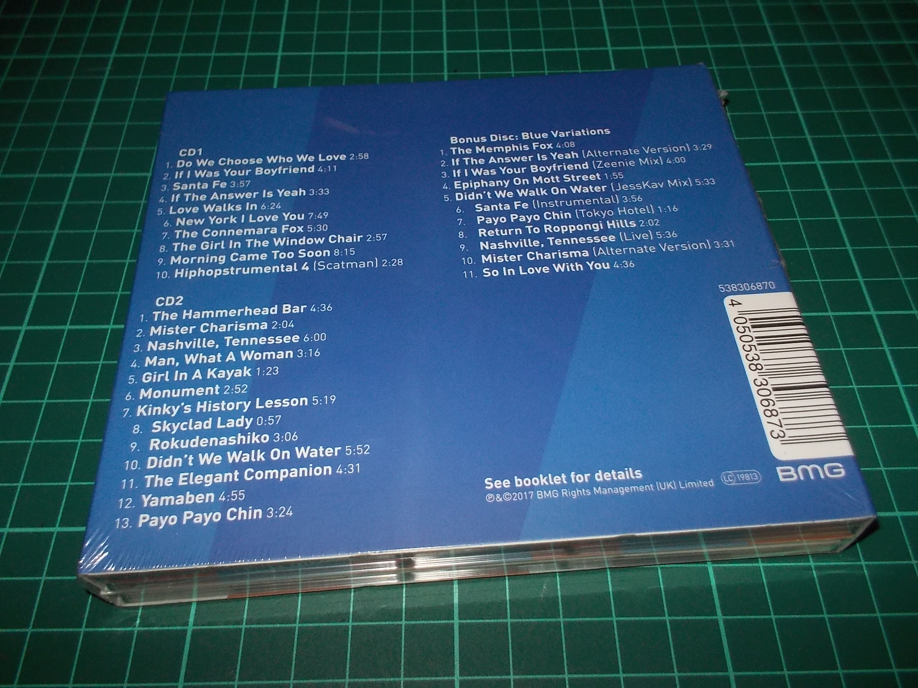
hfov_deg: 61.7
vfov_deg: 48.2
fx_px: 769
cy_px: 344
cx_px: 459
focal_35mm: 29
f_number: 3.3
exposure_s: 1/30
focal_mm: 4.1
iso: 200
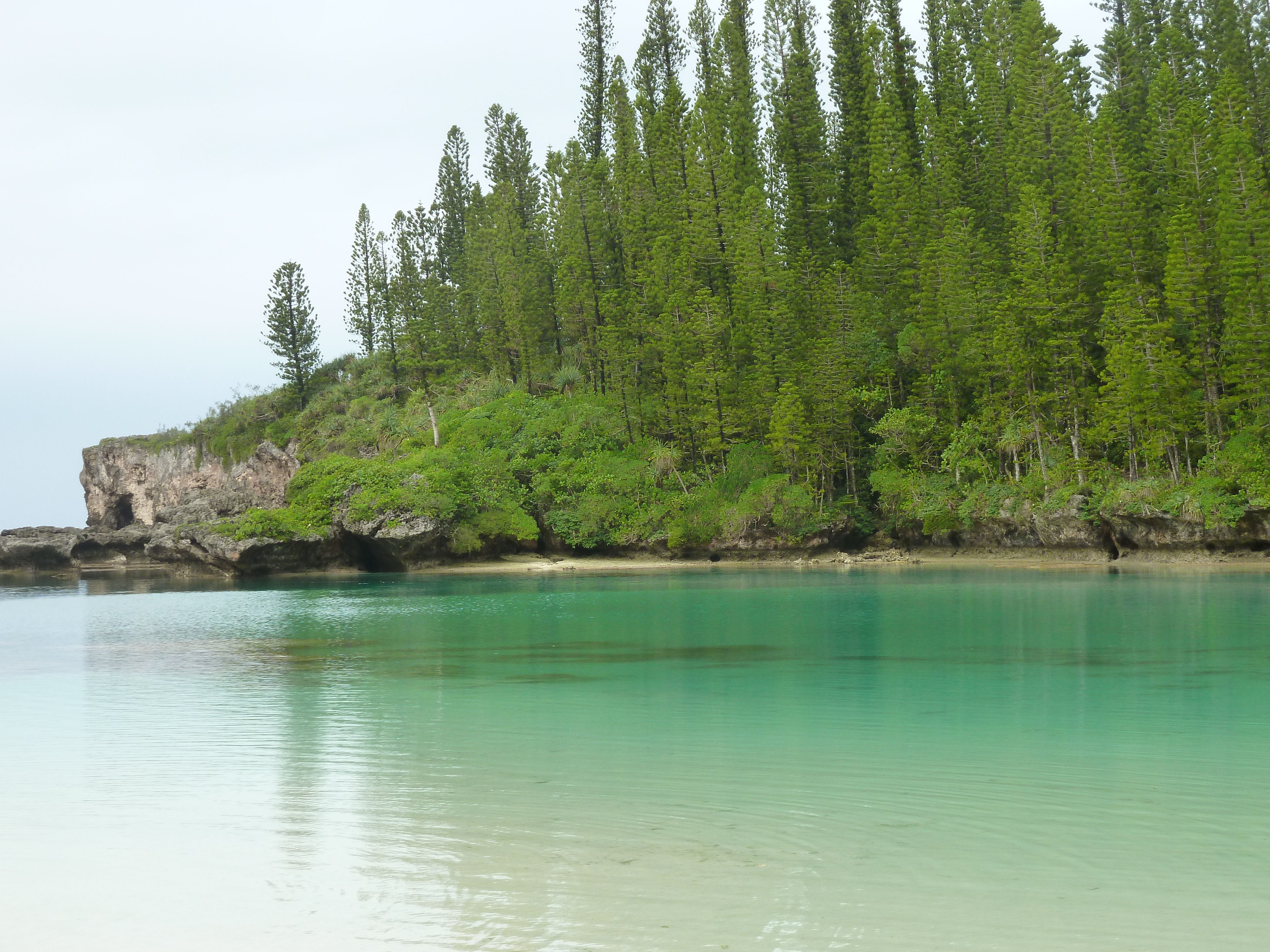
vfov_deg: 18.9
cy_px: 476
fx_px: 2862
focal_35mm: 78
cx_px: 635
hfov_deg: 25.0
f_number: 4.2
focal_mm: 12.8
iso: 125
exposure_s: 1/50
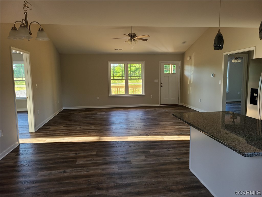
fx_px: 197
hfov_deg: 67.3
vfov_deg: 53.1
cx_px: 131
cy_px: 98
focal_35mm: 26
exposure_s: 1/59
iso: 80
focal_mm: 5.4
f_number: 1.8
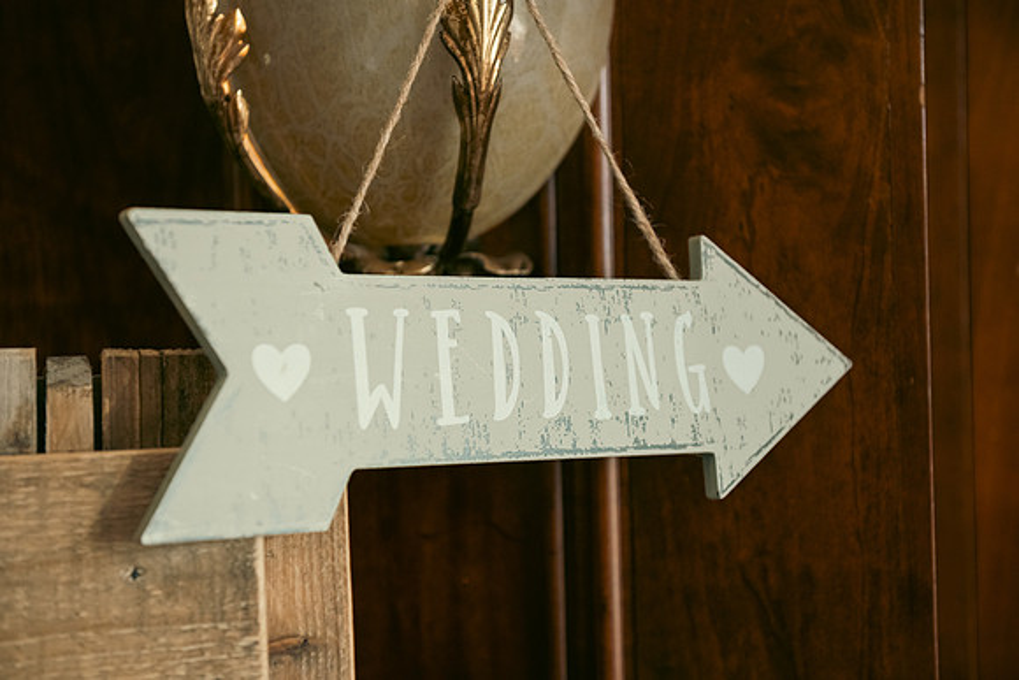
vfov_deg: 22.6
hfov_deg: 33.4
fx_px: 1699
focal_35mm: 60
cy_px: 340
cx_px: 510
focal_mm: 60
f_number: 3.5
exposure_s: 1/640
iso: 640
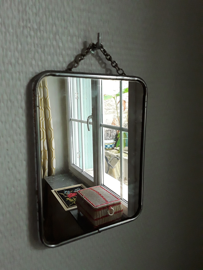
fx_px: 211
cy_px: 135
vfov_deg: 65.3
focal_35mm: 27
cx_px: 102
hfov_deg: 51.4
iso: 400
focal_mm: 2.91
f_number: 1.9
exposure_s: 1/139
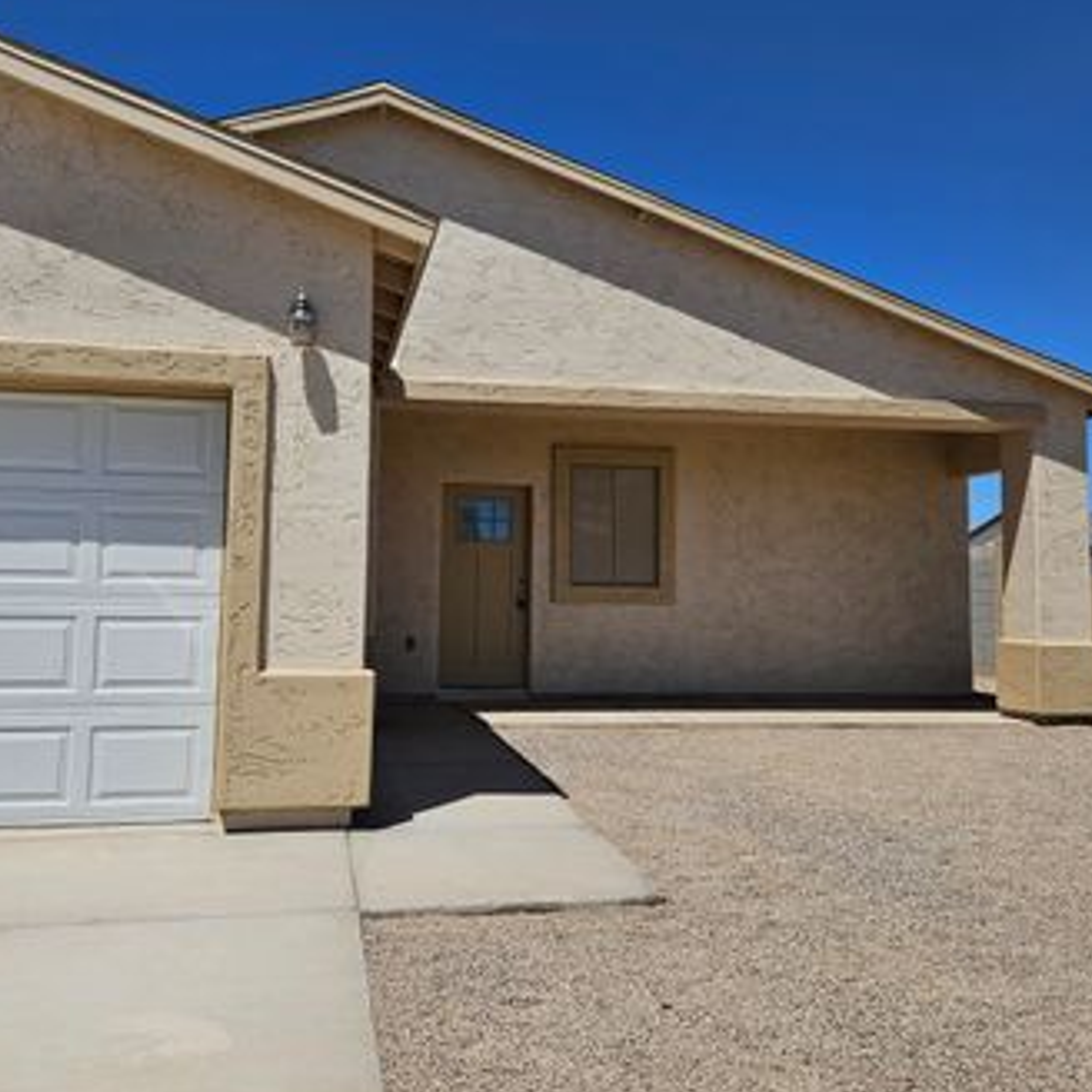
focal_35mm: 31
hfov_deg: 52.5
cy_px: 508
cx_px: 526
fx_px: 1106
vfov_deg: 52.5
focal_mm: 5.4
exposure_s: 1/3531
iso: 25
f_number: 1.8
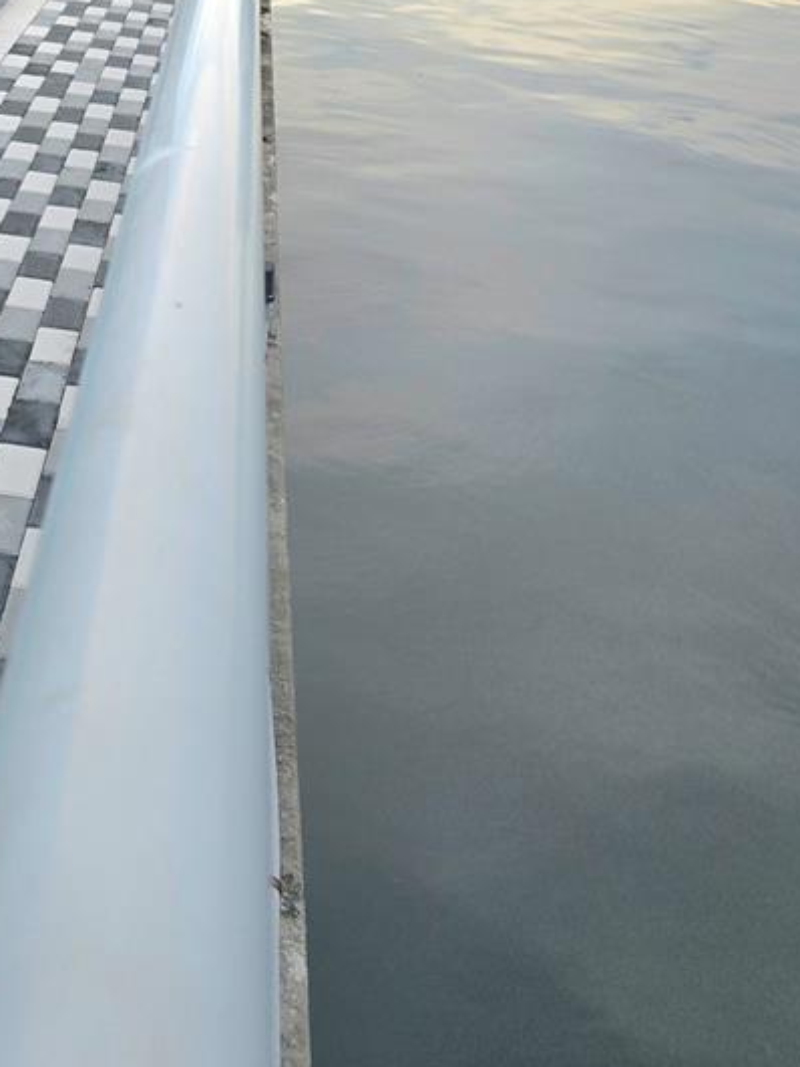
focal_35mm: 52
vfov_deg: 33.2
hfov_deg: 27.2
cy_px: -42
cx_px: 109
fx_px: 1603
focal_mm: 6.3
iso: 32
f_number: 1.7
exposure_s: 1/182
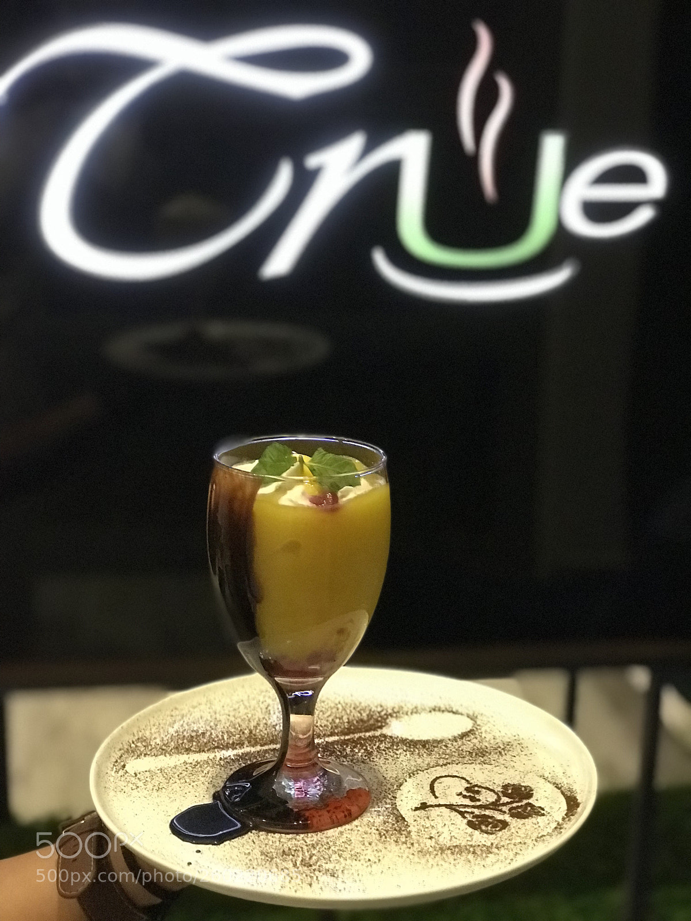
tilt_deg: -16.3
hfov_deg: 25.7
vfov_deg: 33.8
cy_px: 460
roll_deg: -1.4
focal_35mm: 57
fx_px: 1517
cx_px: 346
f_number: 2.8
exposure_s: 1/60
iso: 1000
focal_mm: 6.6
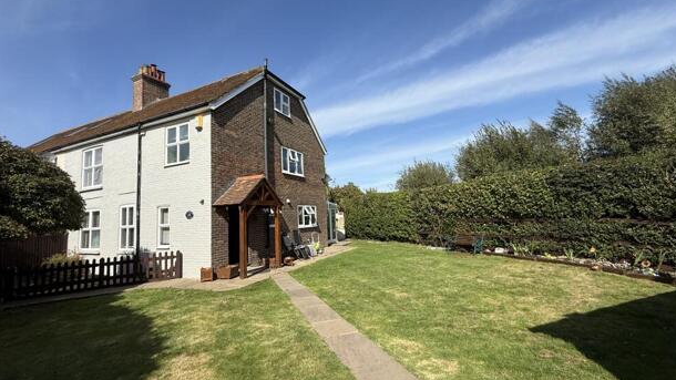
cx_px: 336
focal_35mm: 16
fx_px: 287
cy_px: 187
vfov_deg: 67.1
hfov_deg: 99.4
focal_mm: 2.22
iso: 50
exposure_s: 1/2320
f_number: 2.2
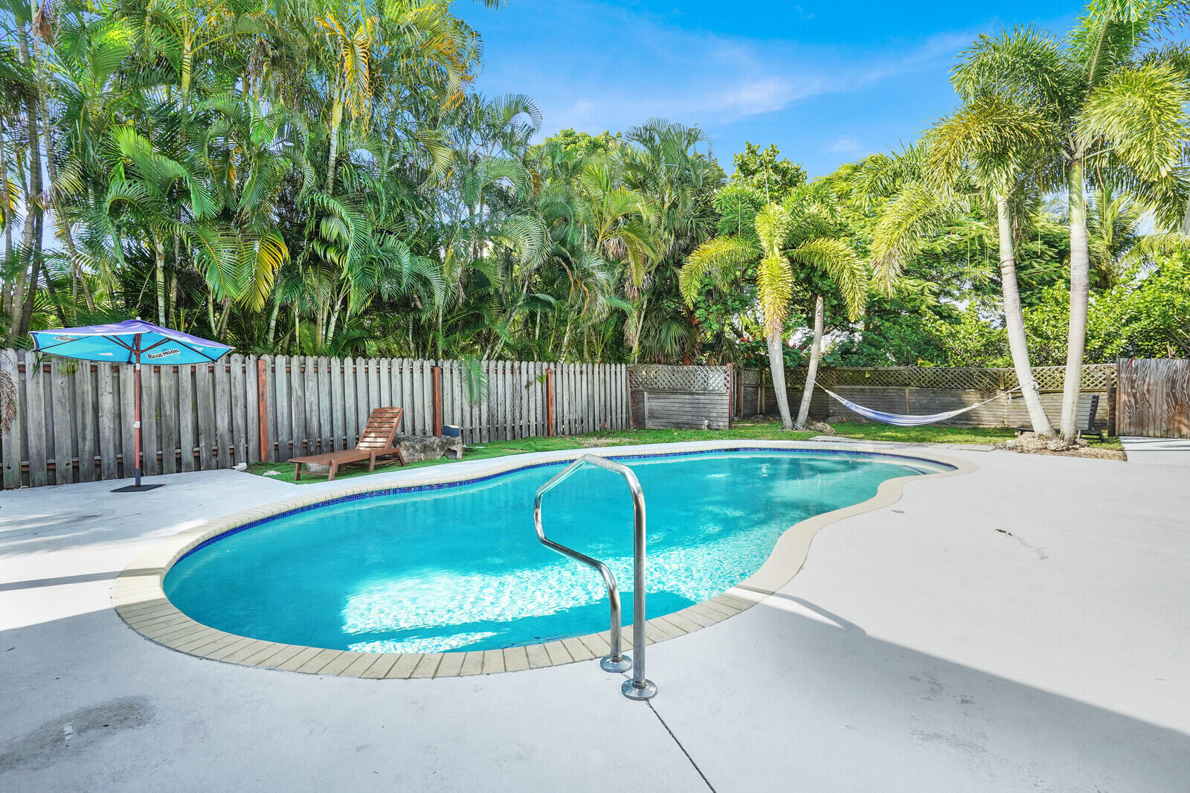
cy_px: 396
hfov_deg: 96.7
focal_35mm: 16
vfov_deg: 73.7
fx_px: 529
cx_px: 595
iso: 800
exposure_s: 1/400
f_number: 8
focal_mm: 16
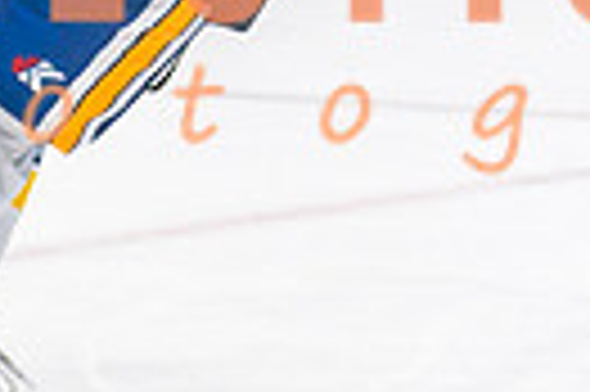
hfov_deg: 4.0
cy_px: 4
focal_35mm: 522
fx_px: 8544
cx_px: 198
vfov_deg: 2.6
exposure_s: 1/640
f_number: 2.8
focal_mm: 70
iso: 400
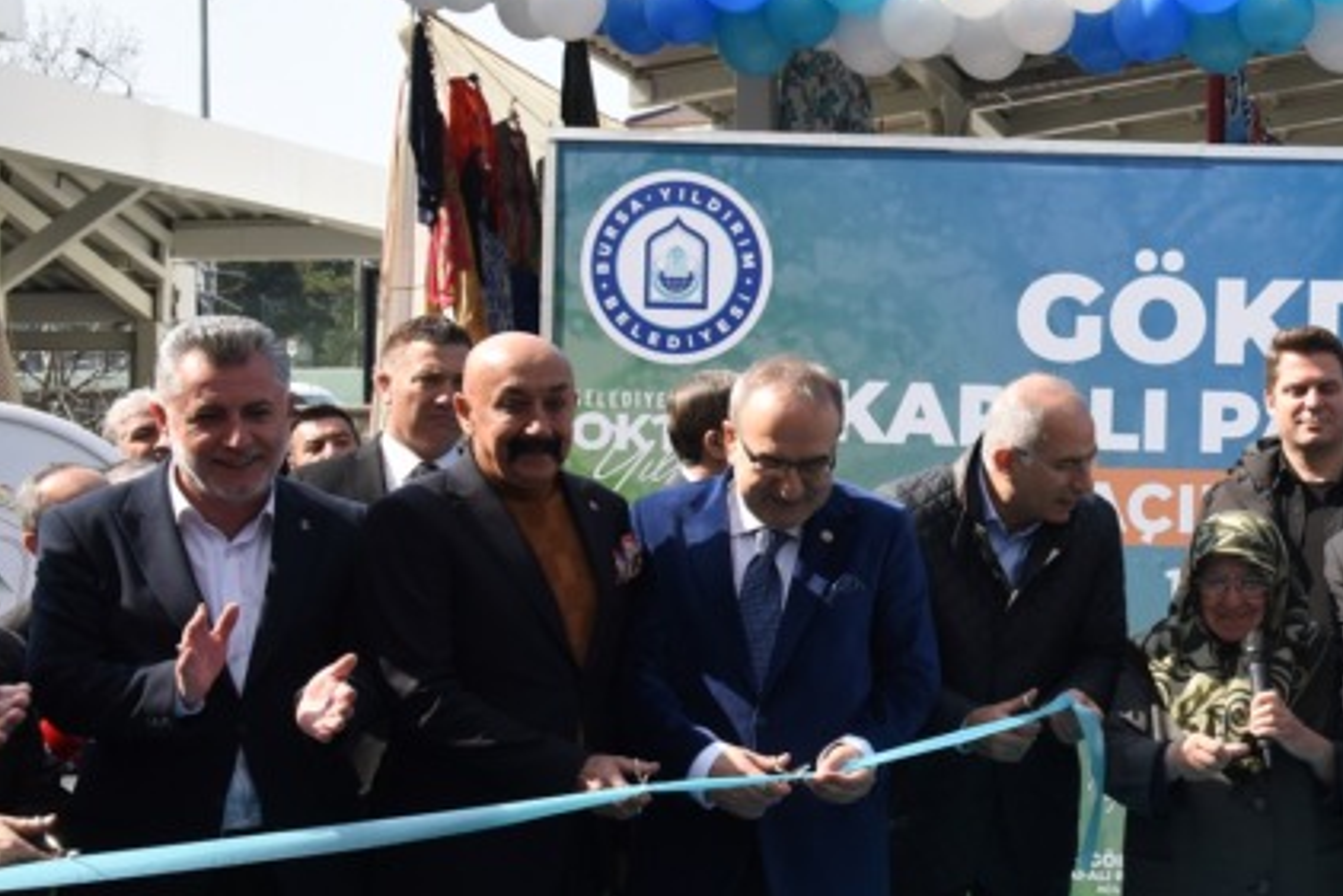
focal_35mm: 64
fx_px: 2388
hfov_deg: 29.1
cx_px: 1378
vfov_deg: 21.2
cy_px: 532
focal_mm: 29
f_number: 9
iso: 1000
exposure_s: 1/800
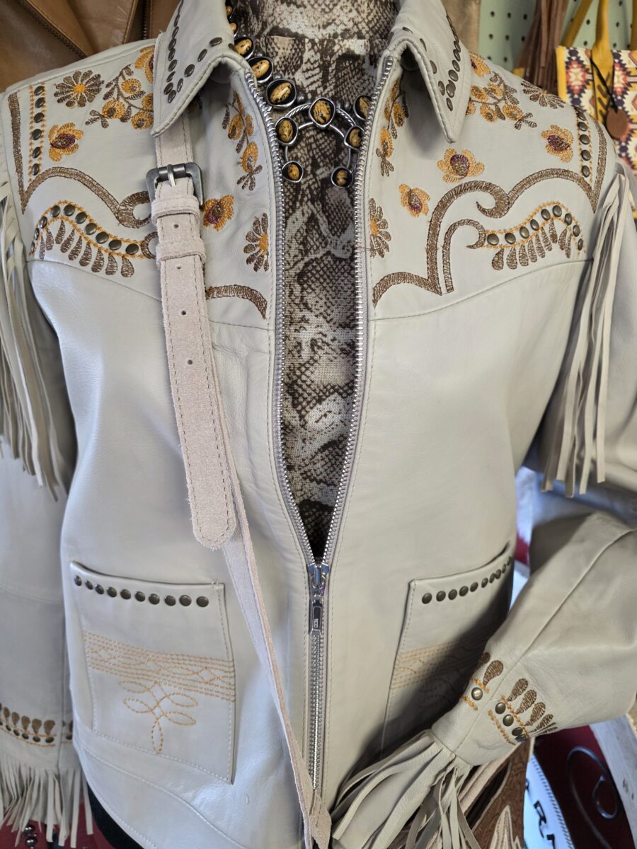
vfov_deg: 73.9
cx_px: 318
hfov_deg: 58.9
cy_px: 424
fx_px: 564
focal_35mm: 23
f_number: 1.7
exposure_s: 1/120
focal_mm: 6.3
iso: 500
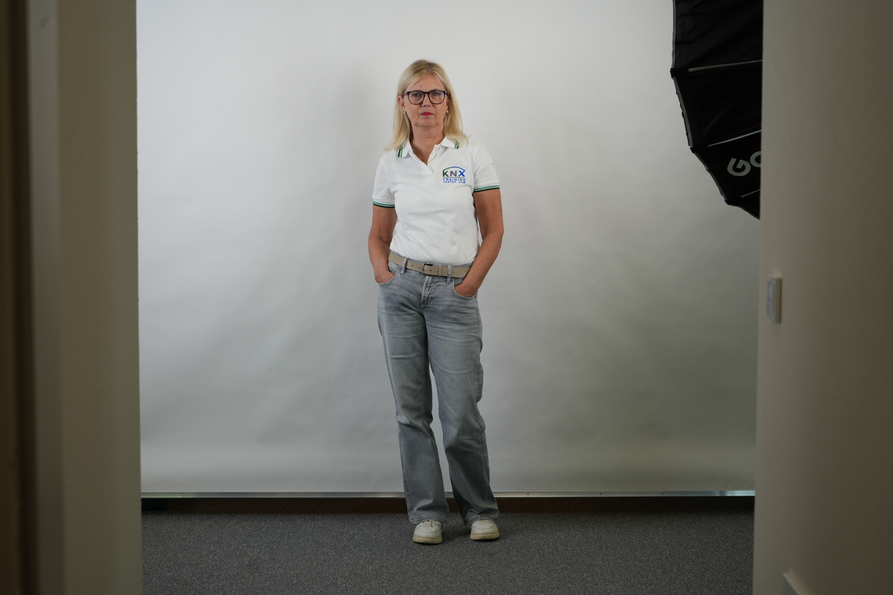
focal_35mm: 70
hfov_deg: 28.8
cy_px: 298
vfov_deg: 19.5
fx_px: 1736
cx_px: 446
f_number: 5.6
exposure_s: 1/160
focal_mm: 70
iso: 500
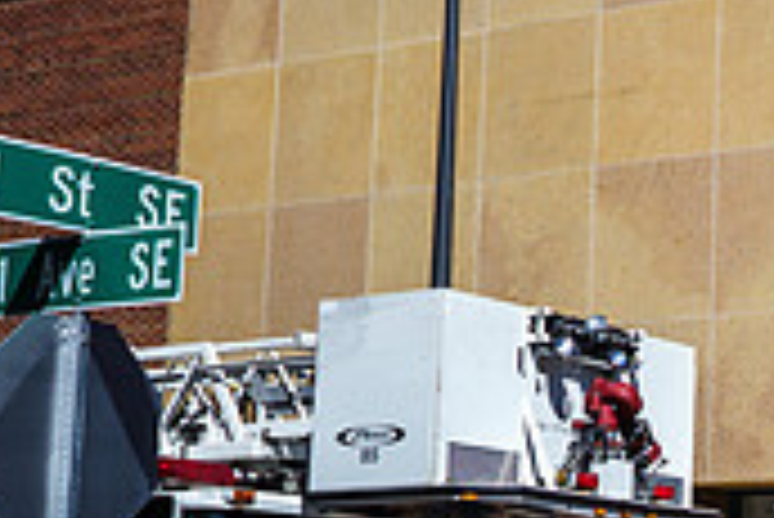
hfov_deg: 17.7
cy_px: 278
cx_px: 1046
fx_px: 2302
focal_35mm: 107
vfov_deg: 12.8
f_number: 4
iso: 400
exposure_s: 1/8000
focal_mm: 28
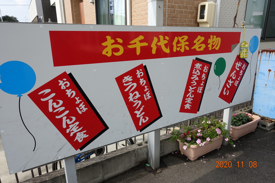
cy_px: 92
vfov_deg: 53.1
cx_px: 138
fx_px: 183
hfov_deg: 73.7
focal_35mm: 24
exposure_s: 1/320
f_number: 5.6
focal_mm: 8.8
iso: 125
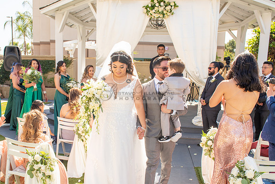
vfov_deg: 36.7
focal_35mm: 36
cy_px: 121
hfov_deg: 53.1
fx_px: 274
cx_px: 113
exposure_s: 1/200
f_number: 5.6
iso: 100
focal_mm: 24
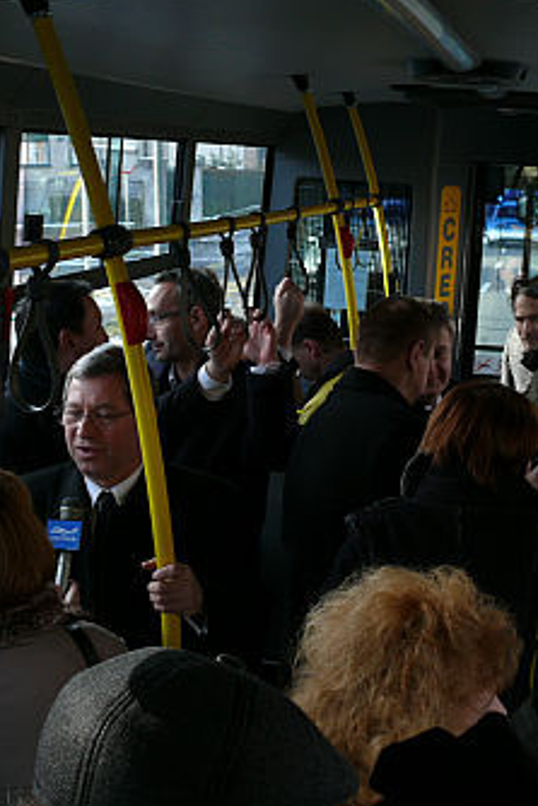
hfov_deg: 27.5
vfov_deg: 40.3
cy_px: 401
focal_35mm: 49
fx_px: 1097
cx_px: 326
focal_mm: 7.4
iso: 100
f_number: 3.6
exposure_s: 1/100
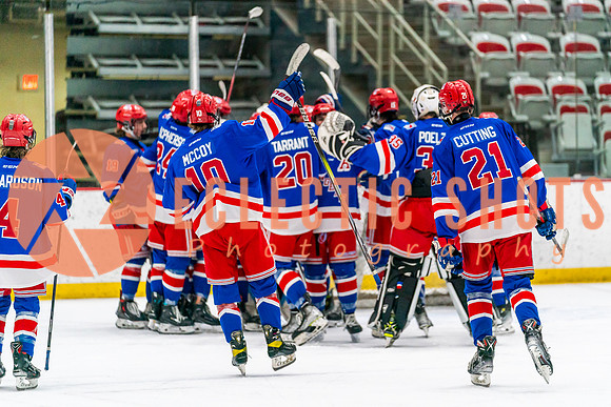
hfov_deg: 10.4
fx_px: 3360
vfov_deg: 6.9
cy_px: 182
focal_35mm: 198
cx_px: 338
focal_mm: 179
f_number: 2.8
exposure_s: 1/1250
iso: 3200
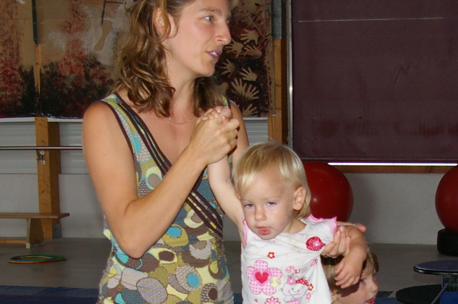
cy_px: 329
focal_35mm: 91
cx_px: 286
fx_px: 1156
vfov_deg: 14.7
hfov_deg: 22.4
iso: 400
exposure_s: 1/125
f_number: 4
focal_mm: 20
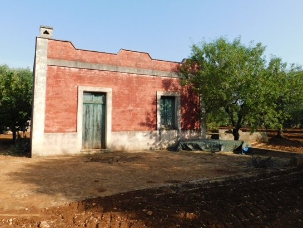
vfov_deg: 51.3
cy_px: 101
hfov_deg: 65.3
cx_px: 151
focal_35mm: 27
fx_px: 236
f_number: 3
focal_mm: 4
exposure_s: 1/1250
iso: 125
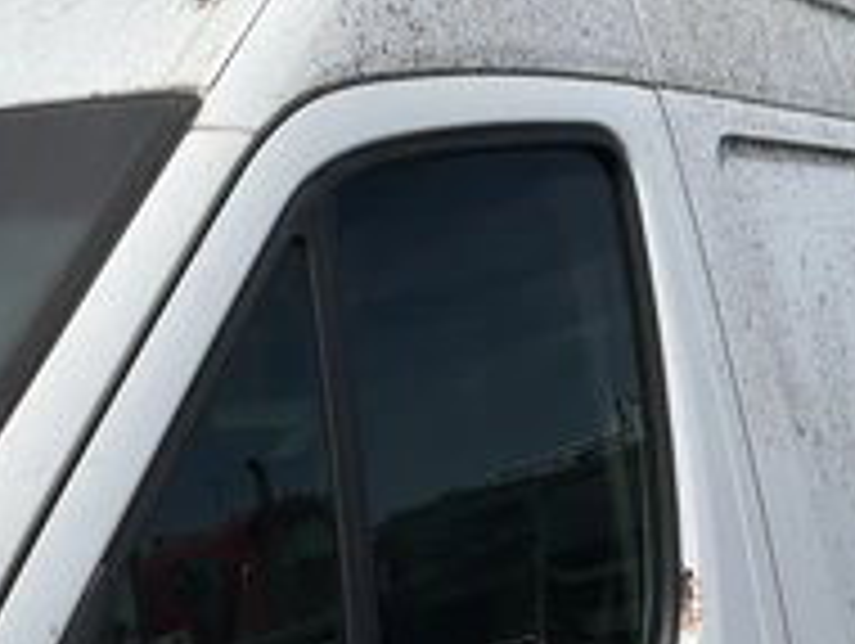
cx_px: 522
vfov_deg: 24.1
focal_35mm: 61
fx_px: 1509
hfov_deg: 31.5
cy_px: 297
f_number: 1.8
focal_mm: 3
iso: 25
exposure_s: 1/2538
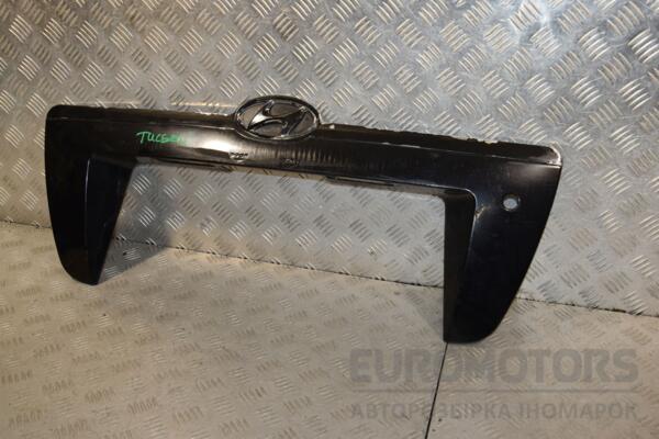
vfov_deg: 35.5
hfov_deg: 51.3
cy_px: 220
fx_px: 686
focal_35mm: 38
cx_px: 330
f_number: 8
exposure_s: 1/200
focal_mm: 25
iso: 800
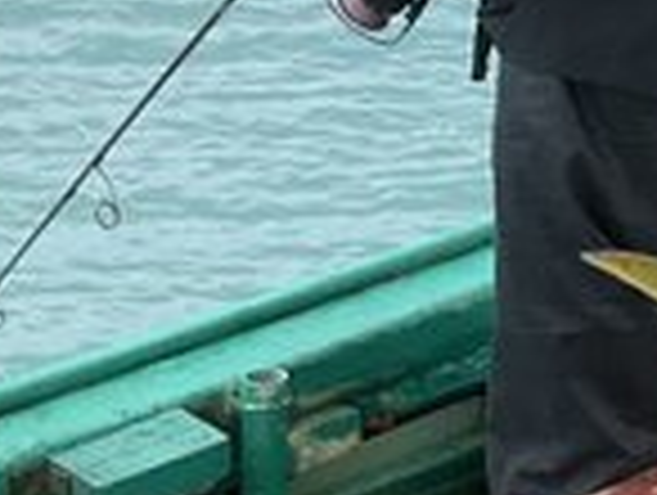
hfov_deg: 13.7
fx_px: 2414
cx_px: 1228
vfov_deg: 11.5
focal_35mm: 127
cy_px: -58
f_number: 1.8
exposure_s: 1/883
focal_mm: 3
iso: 25
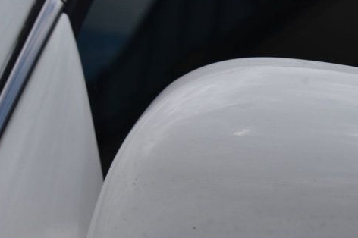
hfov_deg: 11.4
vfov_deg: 7.6
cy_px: 177
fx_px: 1780
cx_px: 332
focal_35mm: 179
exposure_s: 1/640
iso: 200
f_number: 11
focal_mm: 55
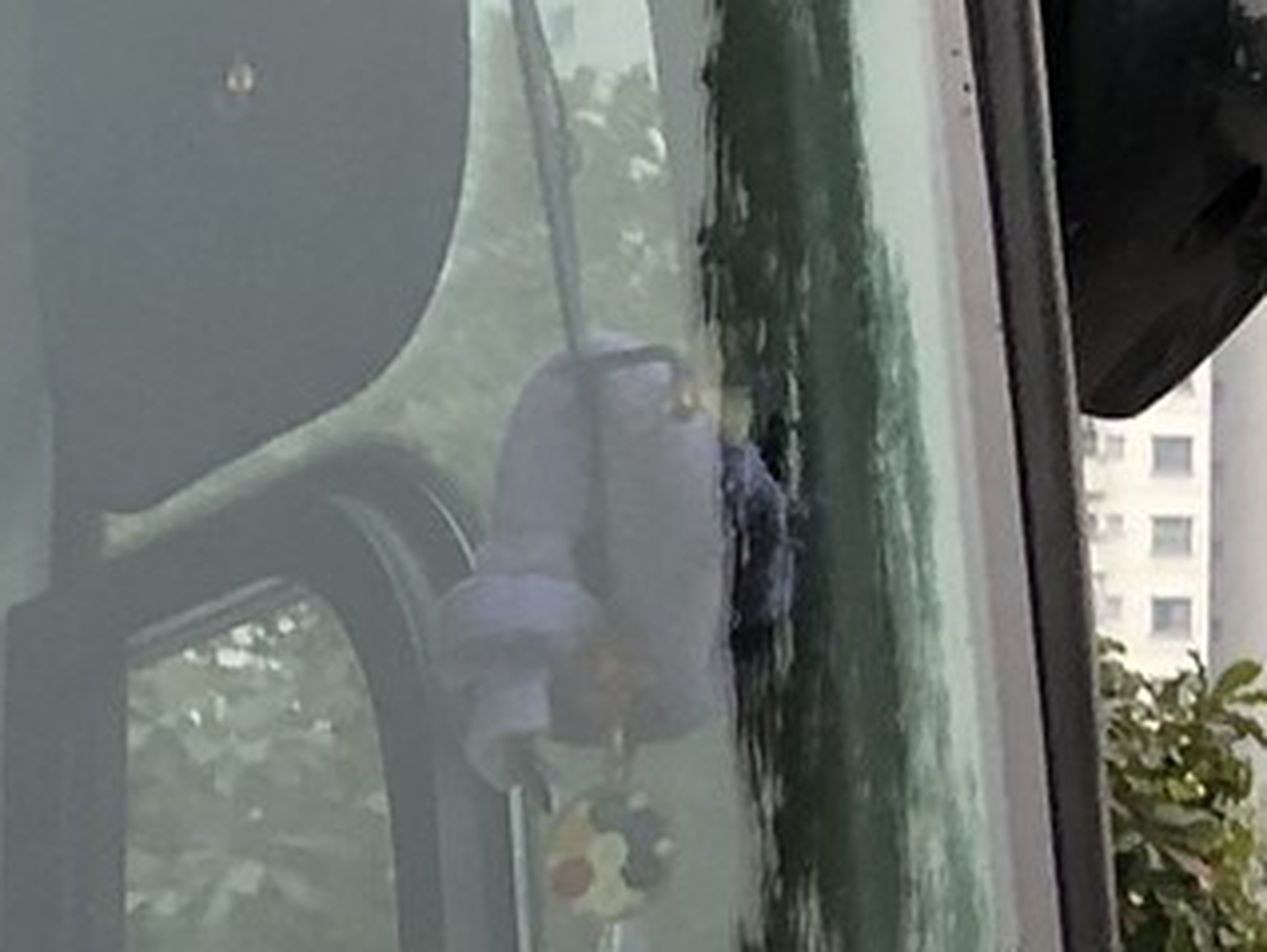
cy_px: 2127
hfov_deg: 9.3
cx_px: -2315
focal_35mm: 176
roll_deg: +0.9
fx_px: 6447
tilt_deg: -1.5
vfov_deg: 7.9
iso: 25
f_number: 1.8
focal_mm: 4
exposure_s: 1/40
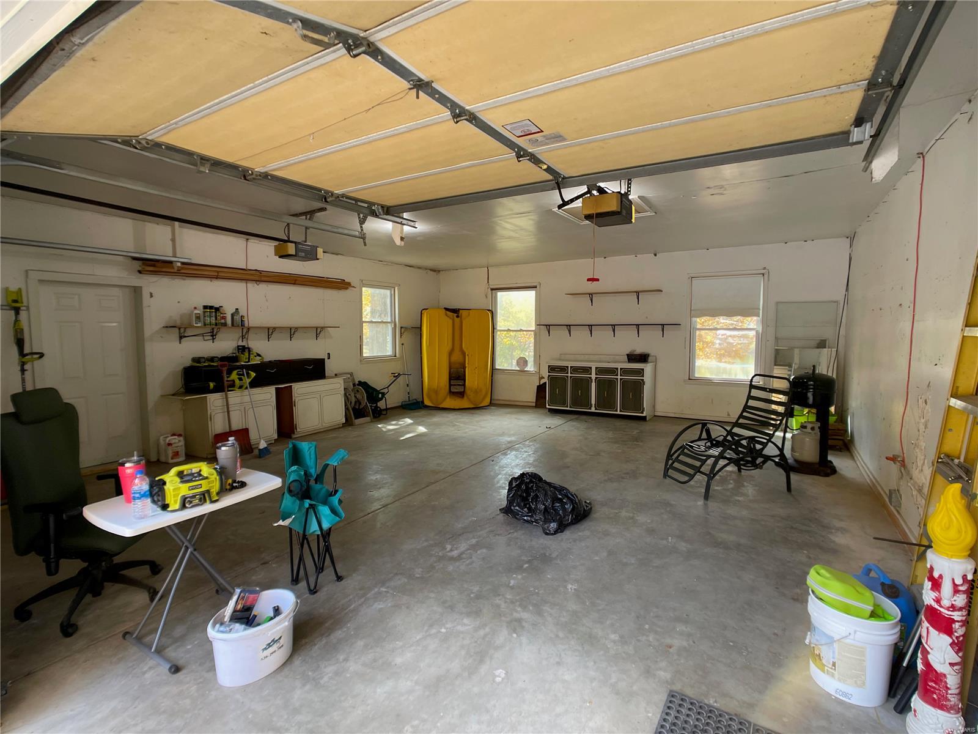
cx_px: 489
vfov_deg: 53.1
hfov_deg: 67.3
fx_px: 735
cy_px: 367
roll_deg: +0.1
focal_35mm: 26
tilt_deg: -5.3
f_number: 1.6
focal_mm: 5.1
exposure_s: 1/120
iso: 125
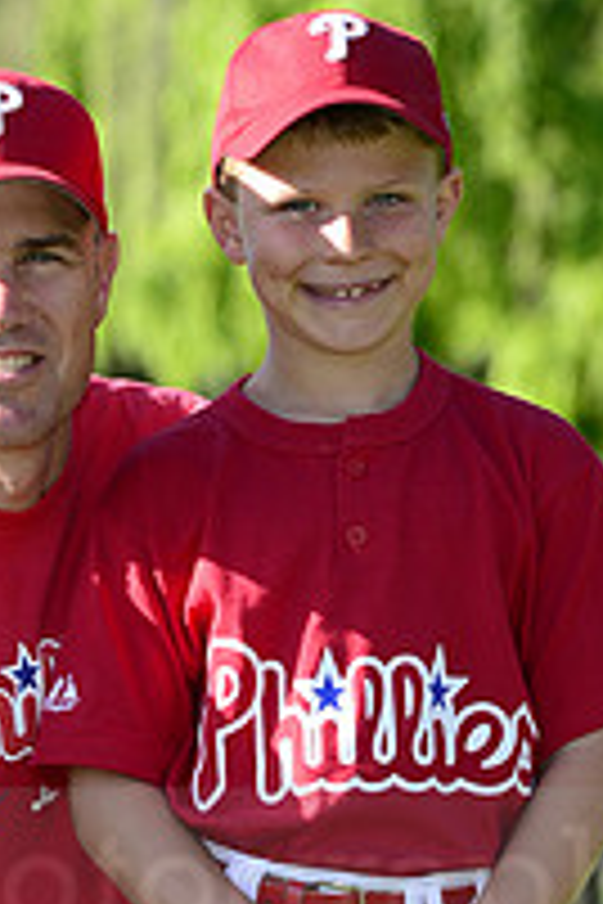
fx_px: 8391
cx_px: 155
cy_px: 850
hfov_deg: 4.1
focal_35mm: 334
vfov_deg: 6.2
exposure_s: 1/500
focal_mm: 116
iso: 200
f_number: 5
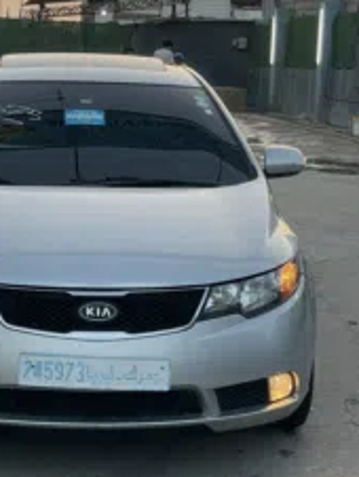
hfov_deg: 16.0
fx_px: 1270
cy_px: 188
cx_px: 108
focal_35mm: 92
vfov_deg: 21.3
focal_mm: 6
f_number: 2
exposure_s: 1/102
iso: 25
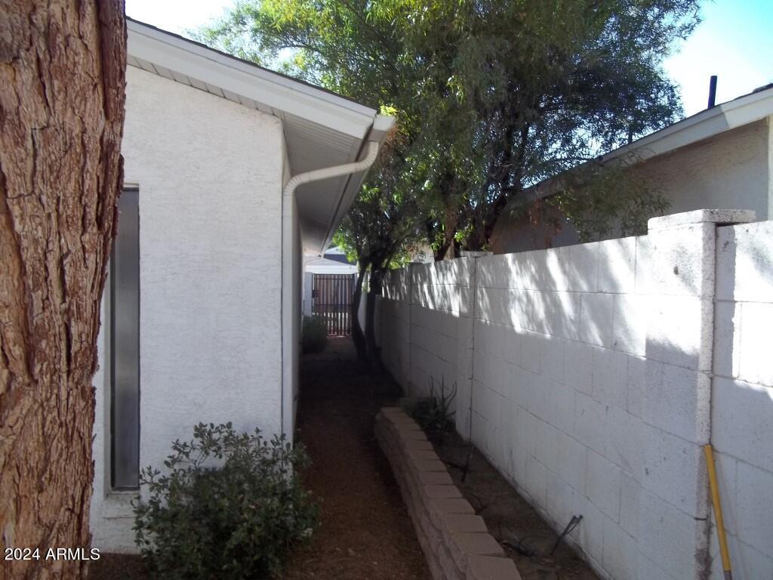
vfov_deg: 44.2
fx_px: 715
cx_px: 386
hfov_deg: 56.8
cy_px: 290
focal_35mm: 32
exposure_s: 1/200
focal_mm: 5.7
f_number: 2.9
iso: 64
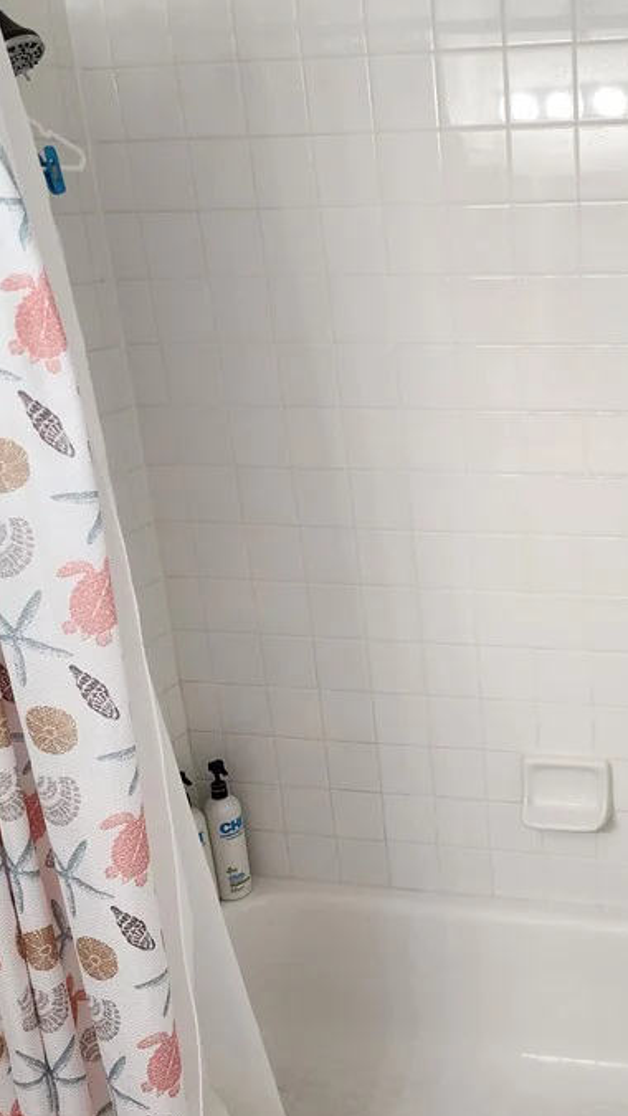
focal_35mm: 38
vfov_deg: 52.7
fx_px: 1124
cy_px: 622
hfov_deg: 29.6
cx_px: 595
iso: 250
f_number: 1.8
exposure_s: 1/120
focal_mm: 6.4
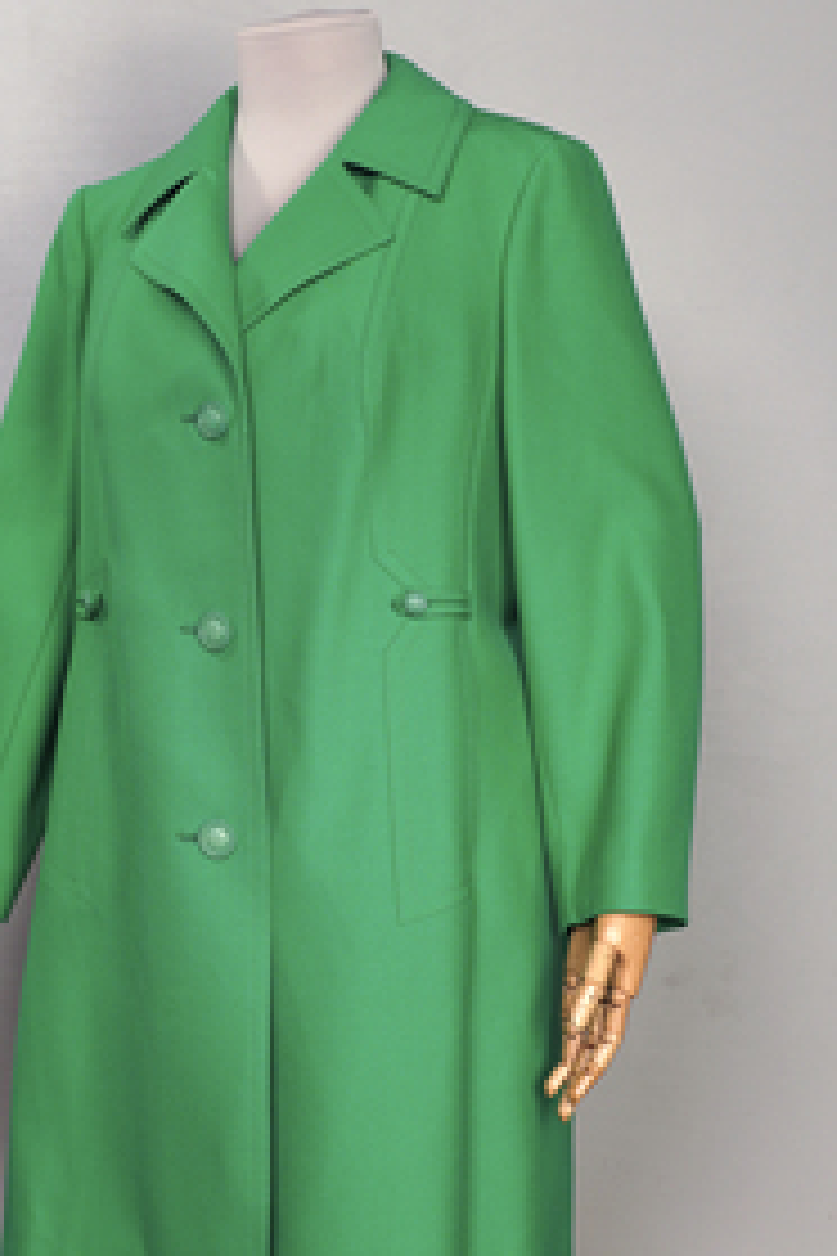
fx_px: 2336
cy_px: 768
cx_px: 277
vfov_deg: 30.0
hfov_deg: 20.2
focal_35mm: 67
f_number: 6.3
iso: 200
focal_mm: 32
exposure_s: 1/15
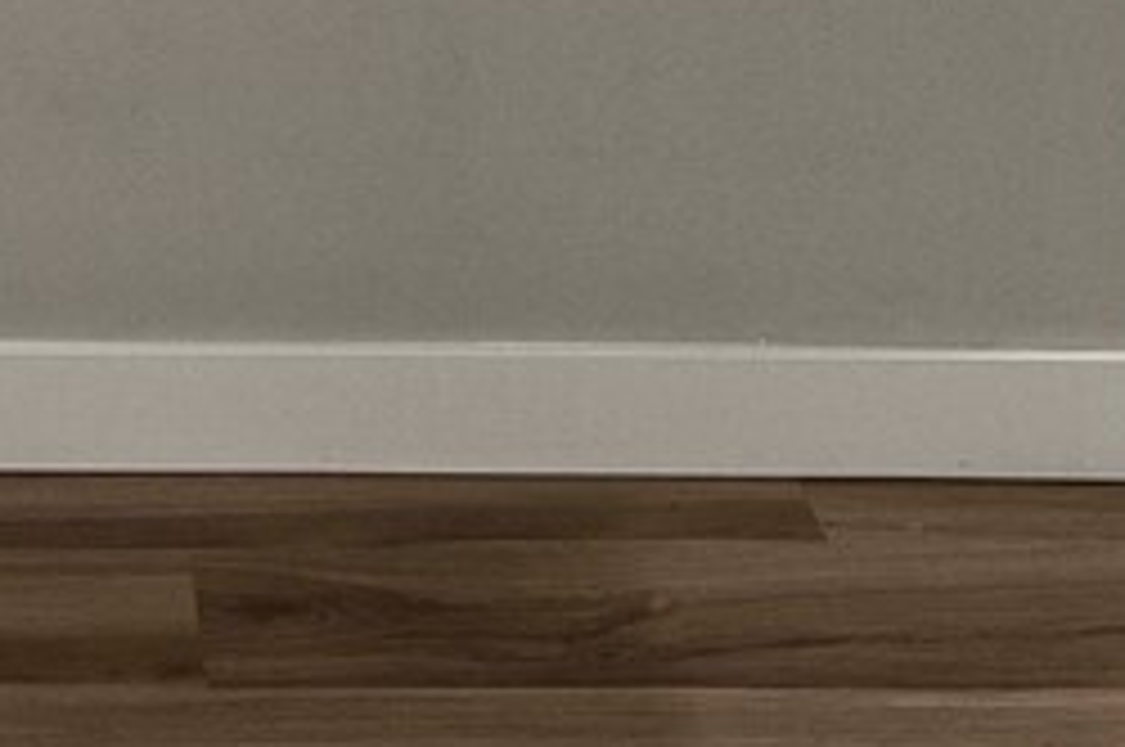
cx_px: -47
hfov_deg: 19.4
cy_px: -1186
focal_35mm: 102
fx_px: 3183
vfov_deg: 10.8
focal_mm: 15
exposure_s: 1/10
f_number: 7.1
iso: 1000
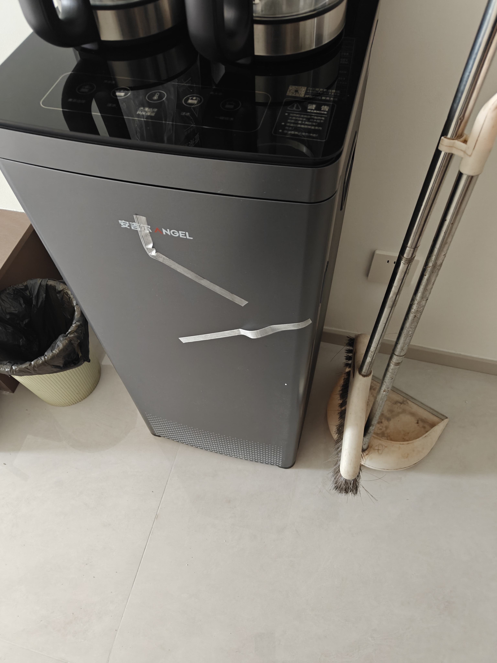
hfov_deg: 56.8
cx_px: 248
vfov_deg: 71.6
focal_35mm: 24
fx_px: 459
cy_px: 332
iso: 250
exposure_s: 1/100
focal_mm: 5.59
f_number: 1.8
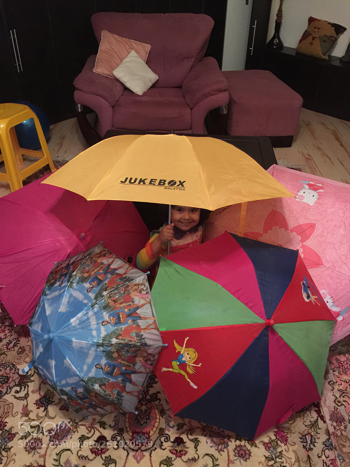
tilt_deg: -35.2
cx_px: 175
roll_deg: -1.5
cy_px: 234
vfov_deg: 61.7
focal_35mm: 29
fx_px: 391
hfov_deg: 48.2
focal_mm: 4.15
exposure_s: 1/8
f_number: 2.2
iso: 200
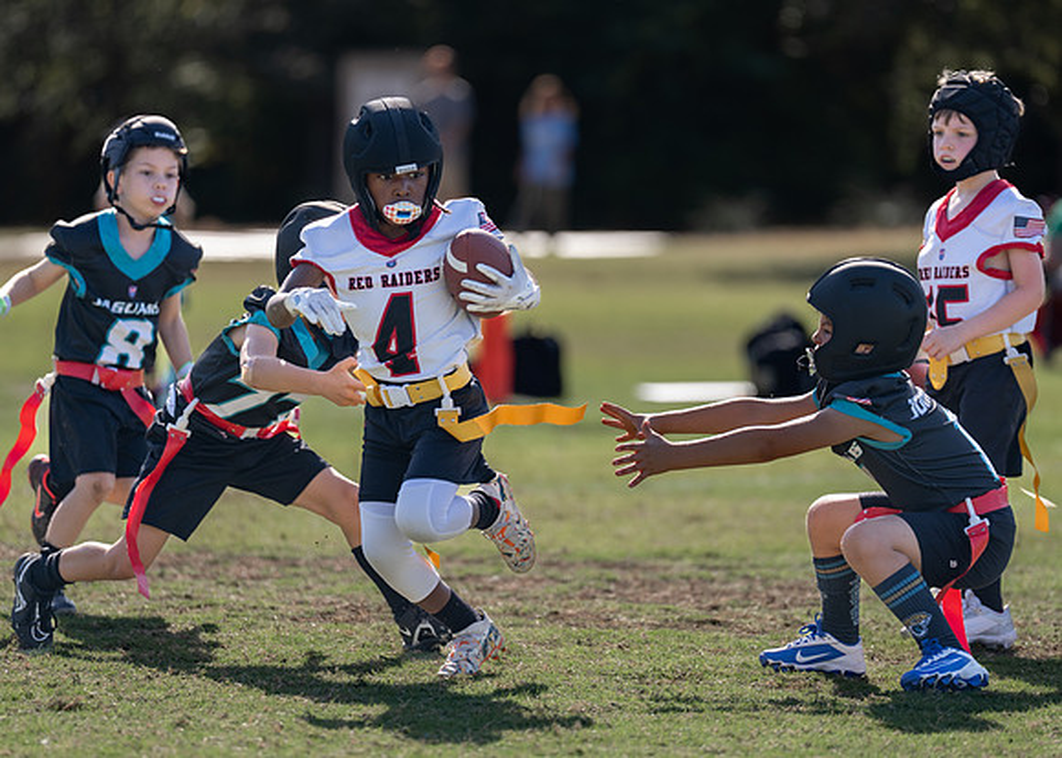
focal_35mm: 275
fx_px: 8292
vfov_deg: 5.2
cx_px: 566
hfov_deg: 7.3
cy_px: 385
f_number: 2.8
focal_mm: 200
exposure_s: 1/1000
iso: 100
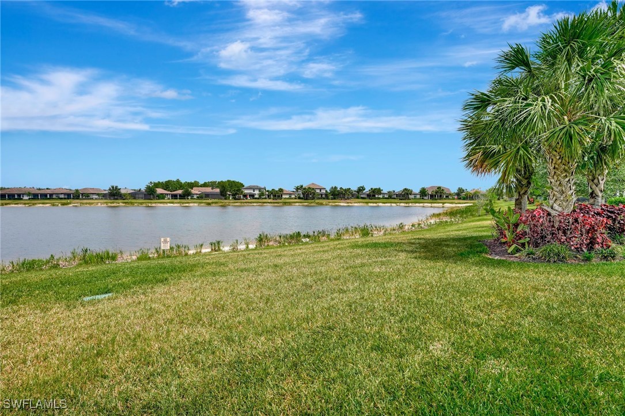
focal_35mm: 17
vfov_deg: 70.4
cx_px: 312
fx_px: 295
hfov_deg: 93.3
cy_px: 208
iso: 500
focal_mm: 17
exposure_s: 1/2000
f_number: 8
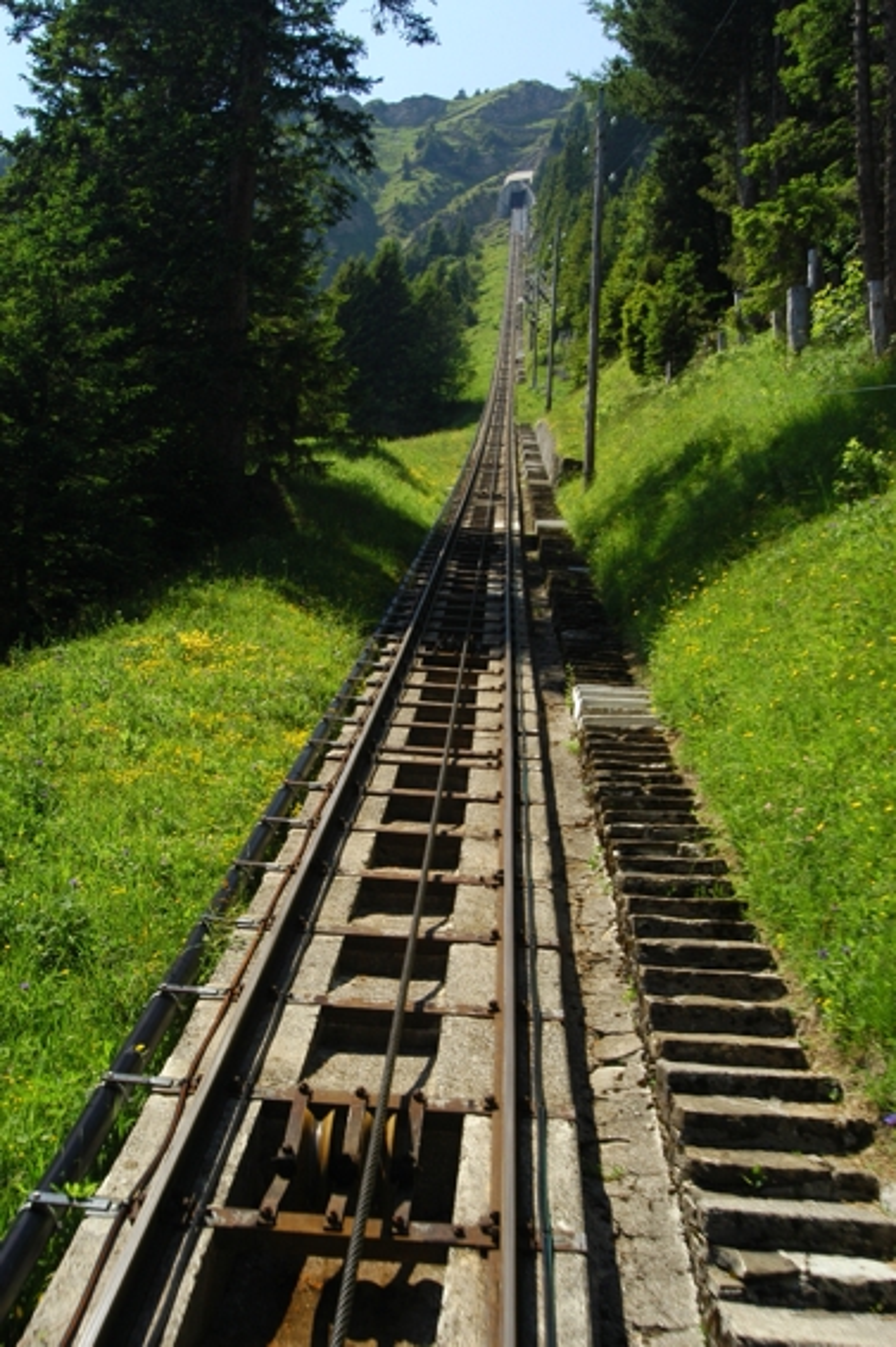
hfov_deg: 31.8
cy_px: 674
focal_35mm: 42
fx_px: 1571
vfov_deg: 46.4
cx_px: 448
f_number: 16
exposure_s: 1/60
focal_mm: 28
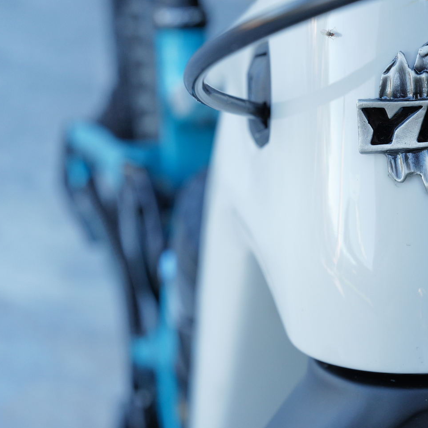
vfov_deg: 22.8
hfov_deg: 22.6
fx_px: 1063
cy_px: 235
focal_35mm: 76
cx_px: 306
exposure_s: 1/80
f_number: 9
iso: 800
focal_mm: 43
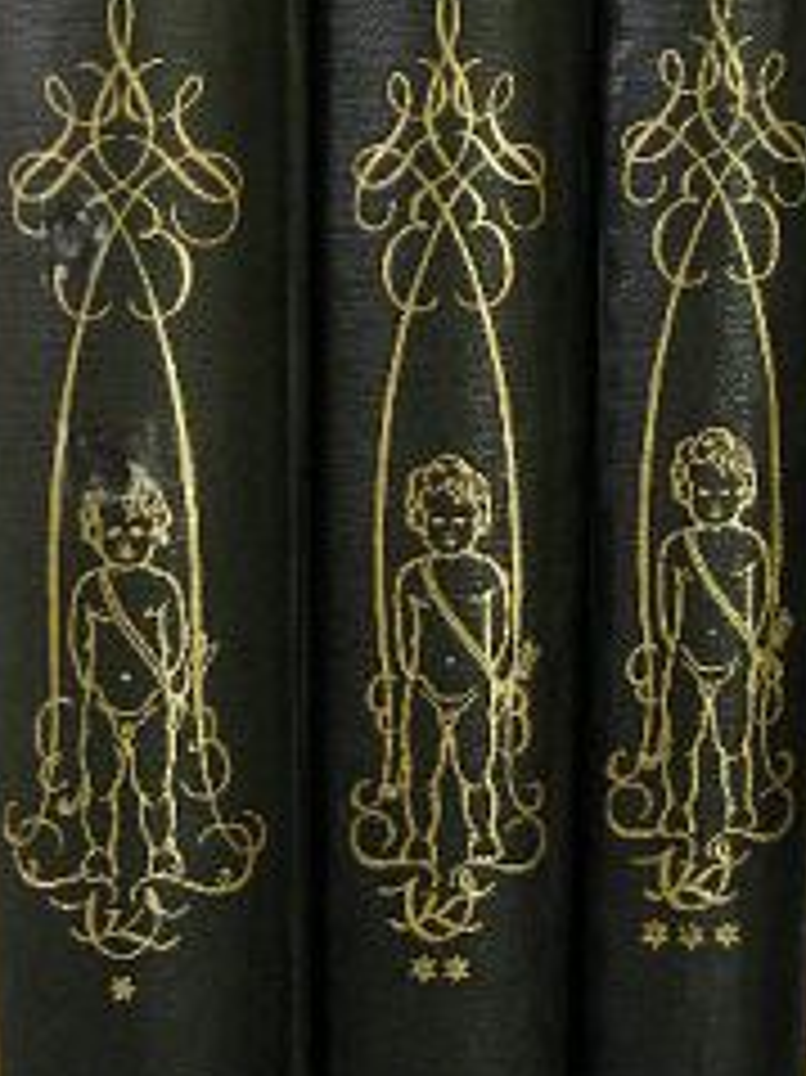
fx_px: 2237
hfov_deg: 20.4
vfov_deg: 26.9
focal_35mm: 72
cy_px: 349
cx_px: 437
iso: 200
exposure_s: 1/17
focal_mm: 6.3
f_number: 3.5
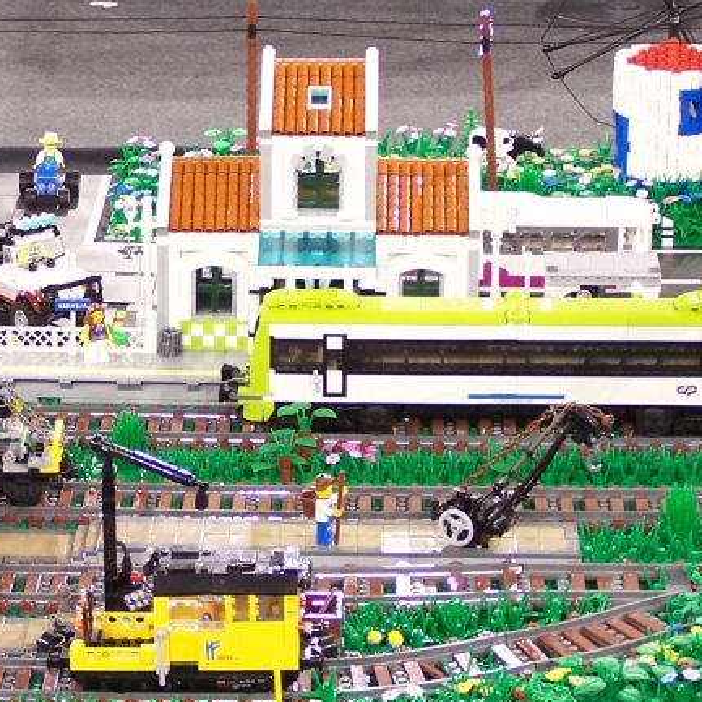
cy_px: 336
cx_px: 105
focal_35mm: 140
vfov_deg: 12.5
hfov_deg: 12.4
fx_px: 3212
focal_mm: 11.1
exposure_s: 1/4
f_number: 3.2
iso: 80
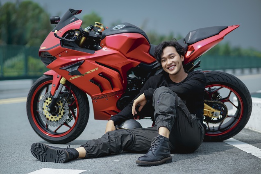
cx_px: 130
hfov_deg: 23.9
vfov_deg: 16.1
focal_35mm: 85
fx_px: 616
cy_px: 87
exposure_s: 1/2500
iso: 100
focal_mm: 85
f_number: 2
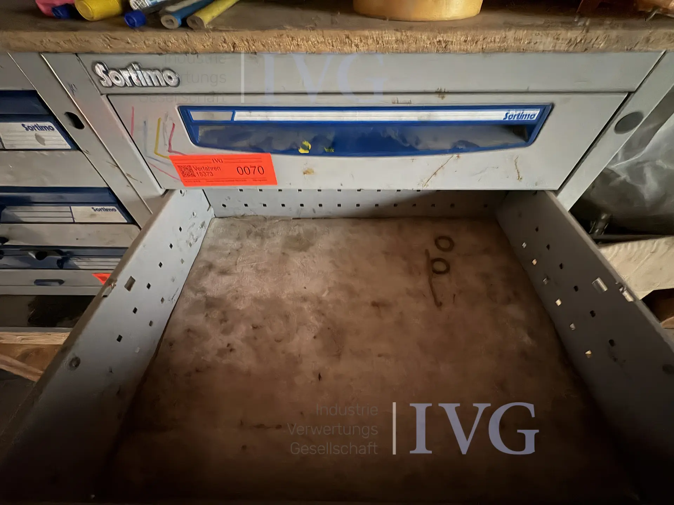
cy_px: 252
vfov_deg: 85.7
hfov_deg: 102.1
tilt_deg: -48.1
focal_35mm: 14
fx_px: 273
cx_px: 337
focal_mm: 2.22
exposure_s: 1/9
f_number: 2.2
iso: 800
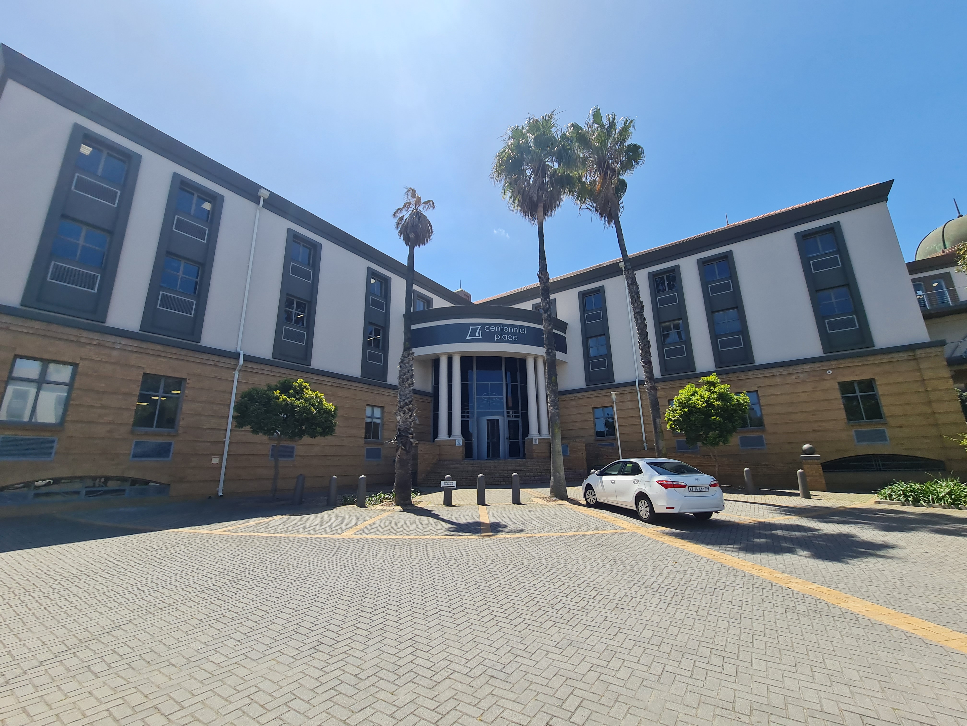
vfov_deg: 89.9
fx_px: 363
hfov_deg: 106.2
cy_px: 363
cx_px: 484
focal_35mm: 13
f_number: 2.2
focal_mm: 2.2
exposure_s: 1/1464
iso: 50
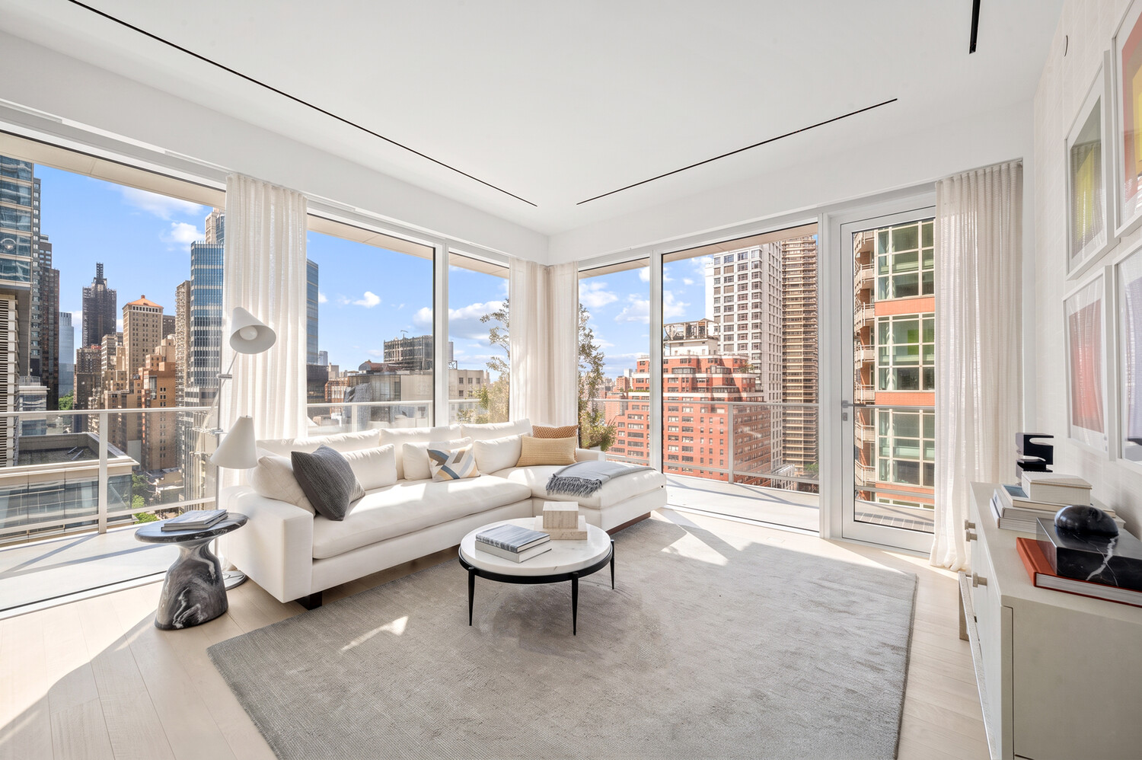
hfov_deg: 104.3
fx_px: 444
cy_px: 380
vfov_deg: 81.1
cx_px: 571
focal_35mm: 14
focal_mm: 14
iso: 250
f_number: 14
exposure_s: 1/13
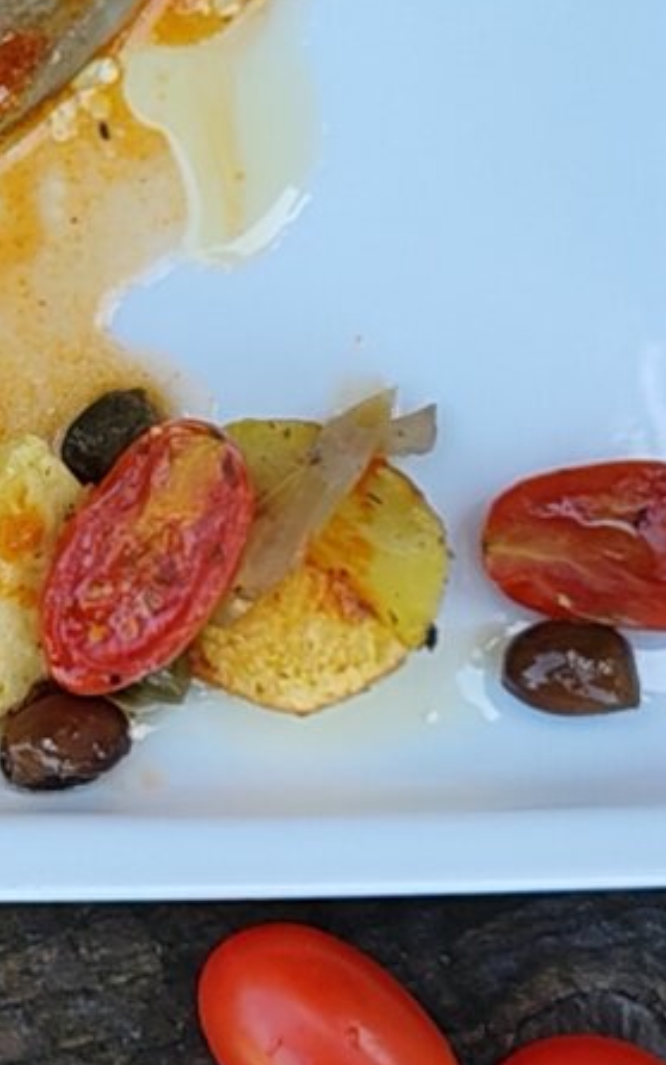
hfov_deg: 7.7
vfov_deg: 12.6
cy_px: 325
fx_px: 4818
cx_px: -387
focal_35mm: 166
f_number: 2.4
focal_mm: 6.12
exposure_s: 1/100
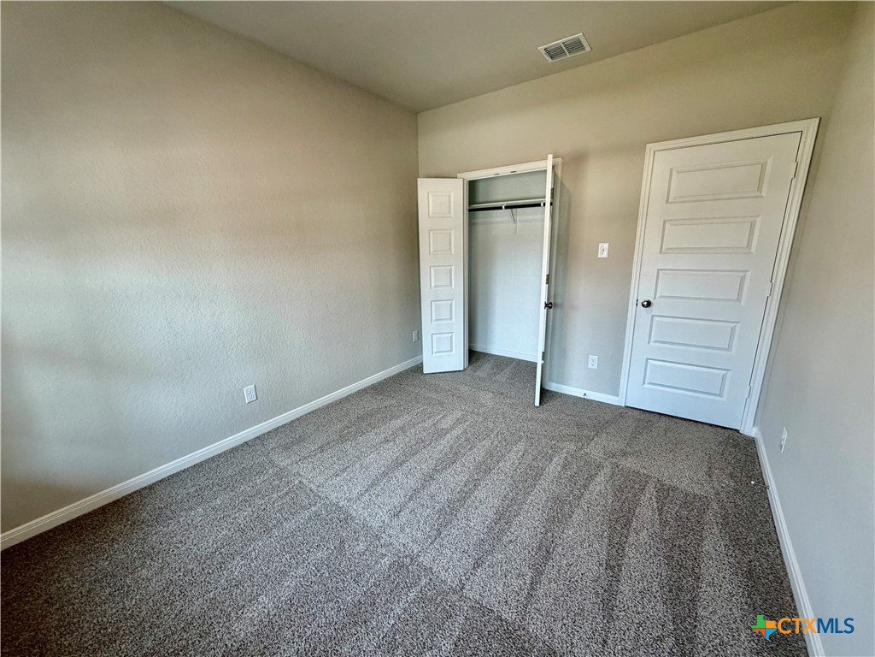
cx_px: 438
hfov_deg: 102.1
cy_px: 328
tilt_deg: -13.3
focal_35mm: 14
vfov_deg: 85.7
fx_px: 354
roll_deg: +2.3
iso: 200
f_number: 2.2
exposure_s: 1/120
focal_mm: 2.22
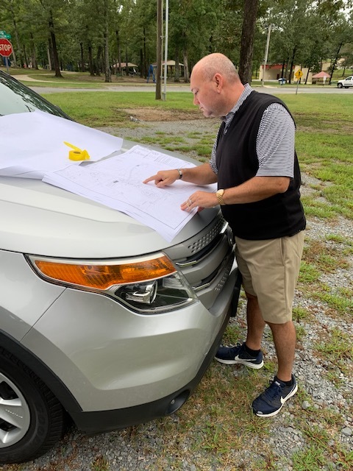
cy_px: 236
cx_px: 176
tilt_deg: -24.8
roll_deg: +0.1
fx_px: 354
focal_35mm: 26
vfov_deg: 67.3
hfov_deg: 53.1
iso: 25
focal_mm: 4.25
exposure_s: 1/381
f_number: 1.8
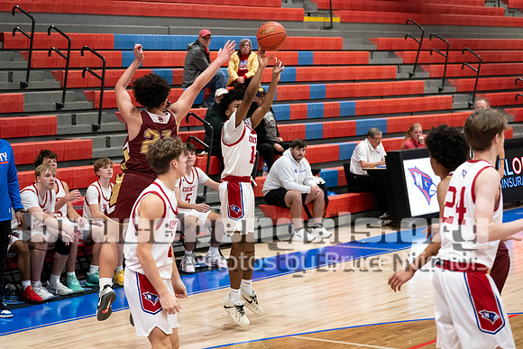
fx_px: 1298
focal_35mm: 89
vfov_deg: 15.3
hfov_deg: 22.8
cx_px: 262
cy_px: 126
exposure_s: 1/1000
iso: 6400
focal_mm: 70
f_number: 2.8
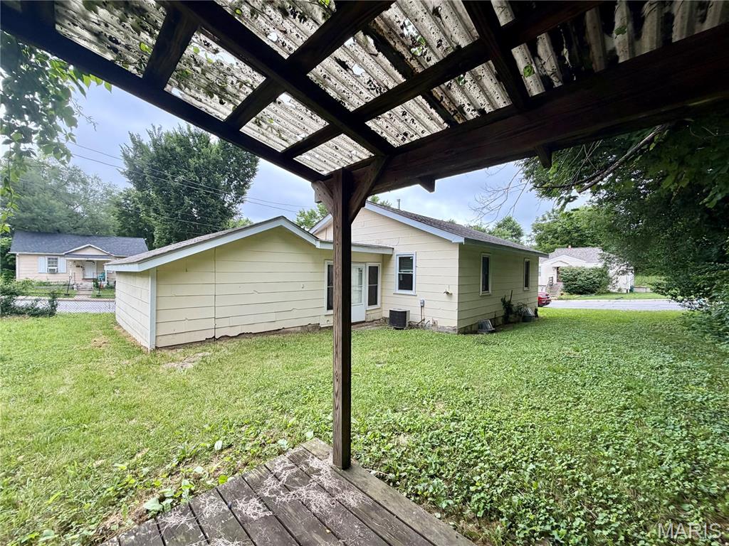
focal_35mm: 14
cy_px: 273
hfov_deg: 102.1
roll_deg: -0.9
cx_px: 364
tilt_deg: +1.8
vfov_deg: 85.7
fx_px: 295
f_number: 2.2
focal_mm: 2.22
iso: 64
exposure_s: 1/214
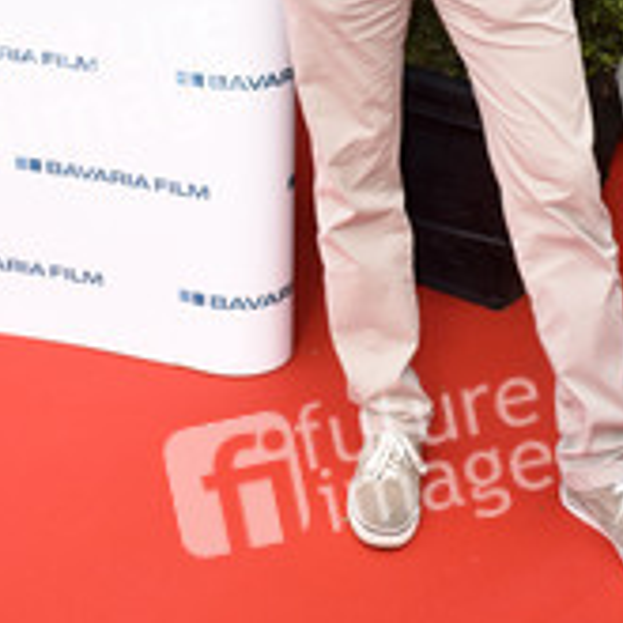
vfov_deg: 22.6
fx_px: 1446
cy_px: -98
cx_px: 468
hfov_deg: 24.0
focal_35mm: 71
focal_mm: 23
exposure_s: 1/160
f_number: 6.3
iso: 500
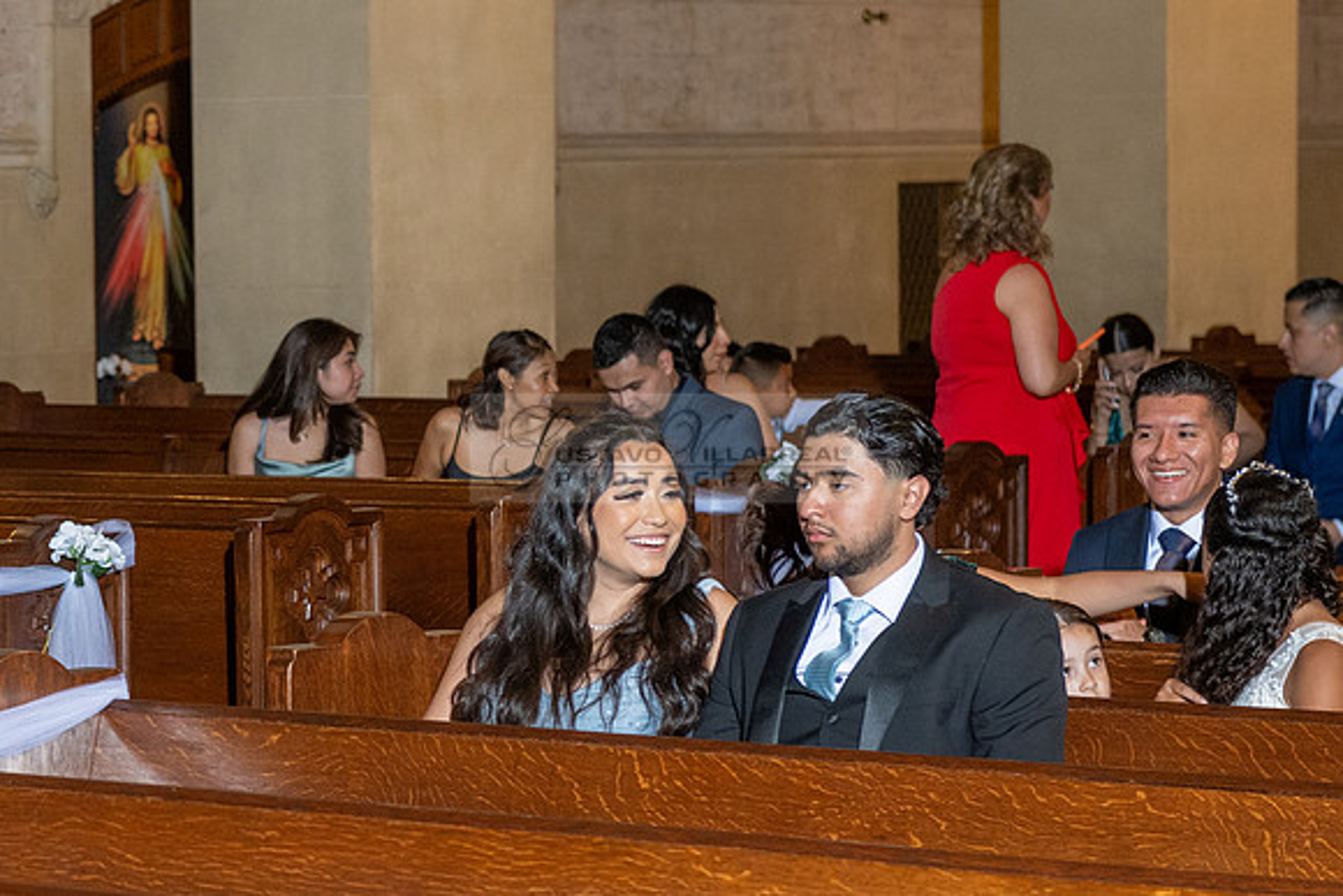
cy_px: 652
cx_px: -131
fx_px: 5732
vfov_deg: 8.9
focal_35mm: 154
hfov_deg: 13.1
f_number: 4.5
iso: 800
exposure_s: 1/160
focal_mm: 70
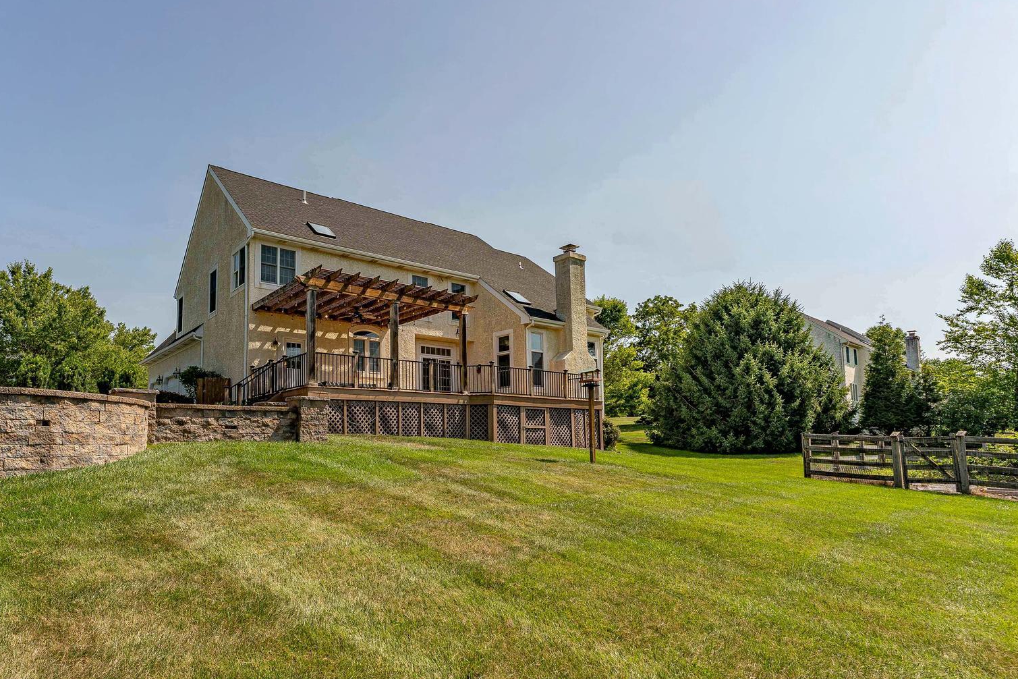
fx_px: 537
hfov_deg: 85.5
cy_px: 382
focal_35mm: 19
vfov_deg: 64.3
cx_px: 395
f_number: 9
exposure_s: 1/500
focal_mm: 14
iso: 125
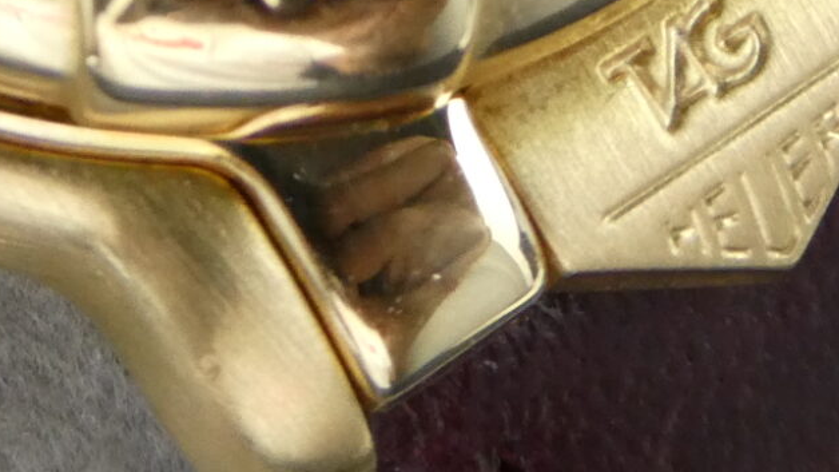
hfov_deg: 8.9
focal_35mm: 240
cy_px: -491
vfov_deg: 5.0
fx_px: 5338
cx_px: 28
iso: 400
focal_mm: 9.6
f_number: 4.1
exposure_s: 1/80
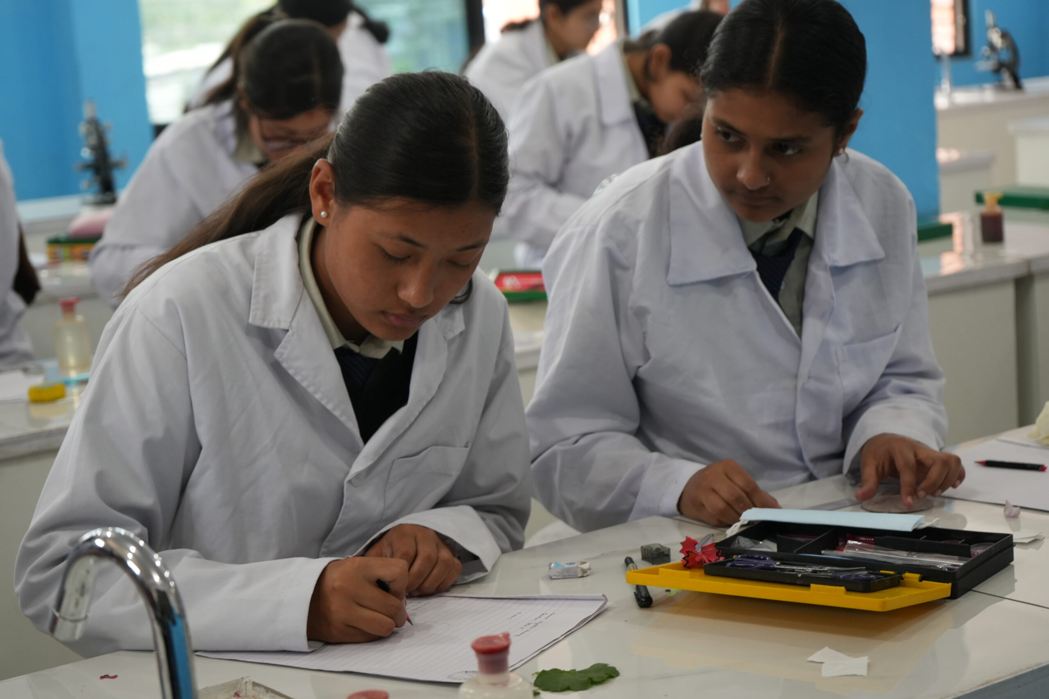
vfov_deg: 19.5
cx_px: 524
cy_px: 350
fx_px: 2040
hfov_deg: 28.8
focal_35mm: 70
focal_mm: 70
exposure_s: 1/80
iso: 1250
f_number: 5.6
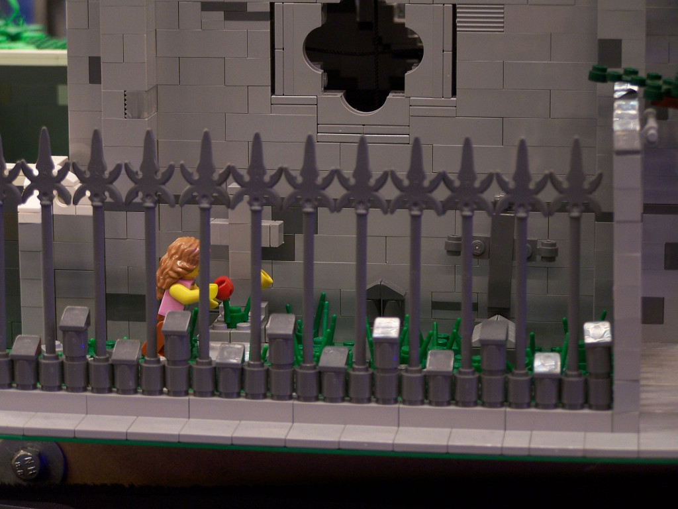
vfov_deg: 12.7
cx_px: 339
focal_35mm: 117
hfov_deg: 16.8
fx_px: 2292
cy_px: 254
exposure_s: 1/2
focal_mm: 19.4
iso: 80
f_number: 3.2
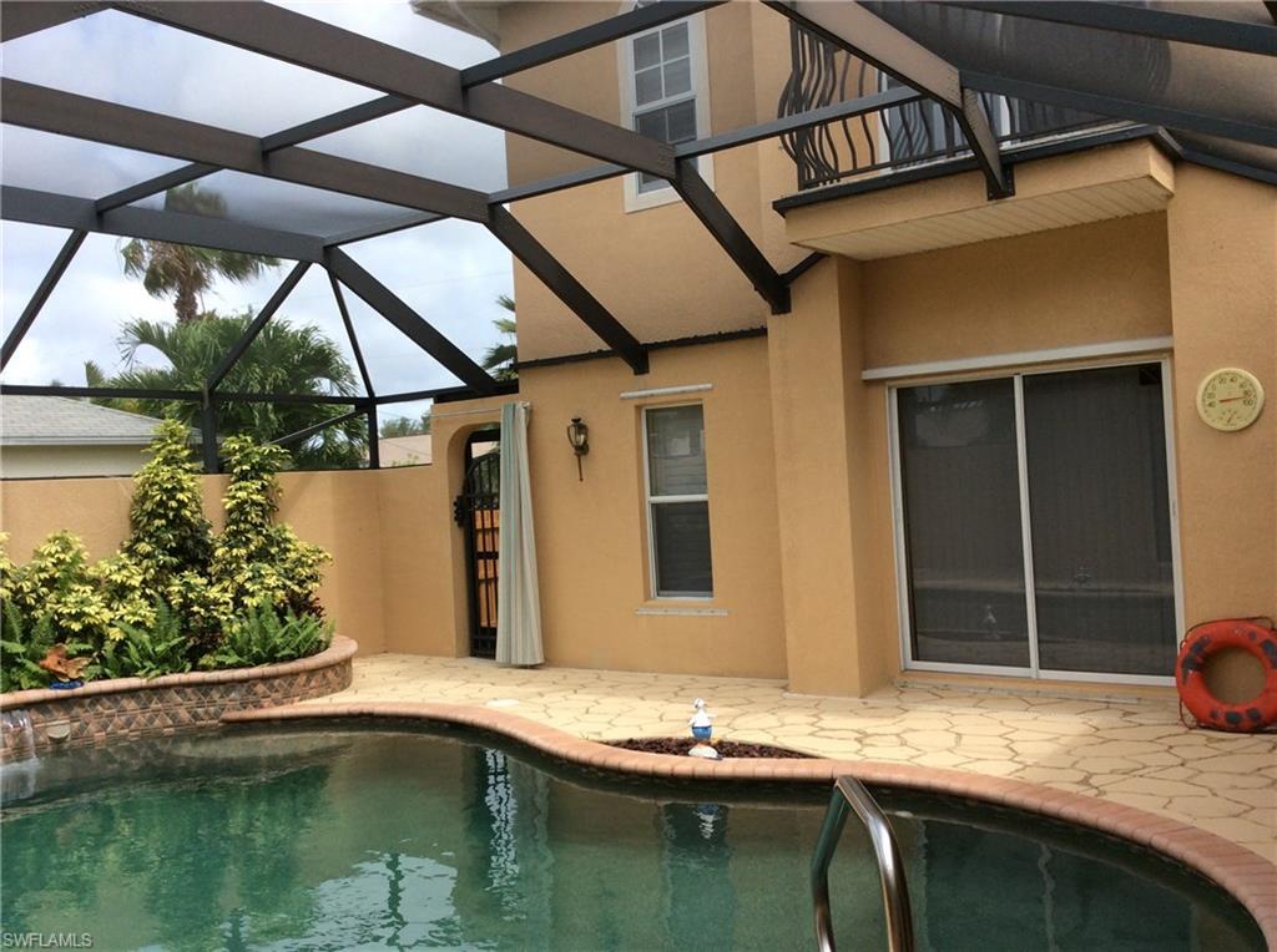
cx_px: 638
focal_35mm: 32
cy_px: 476
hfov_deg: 56.9
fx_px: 1178
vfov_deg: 44.0
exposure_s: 1/590
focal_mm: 3.3
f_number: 2.4
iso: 32
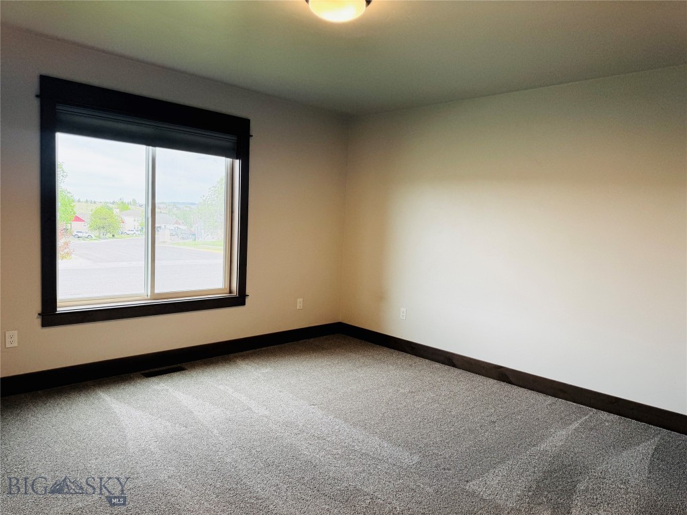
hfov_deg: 71.6
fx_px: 476
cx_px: 344
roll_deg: -3.4
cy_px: 258
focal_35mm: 24
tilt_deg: -5.9
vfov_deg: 56.8
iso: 80
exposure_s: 1/366
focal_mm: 6.76
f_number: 1.78
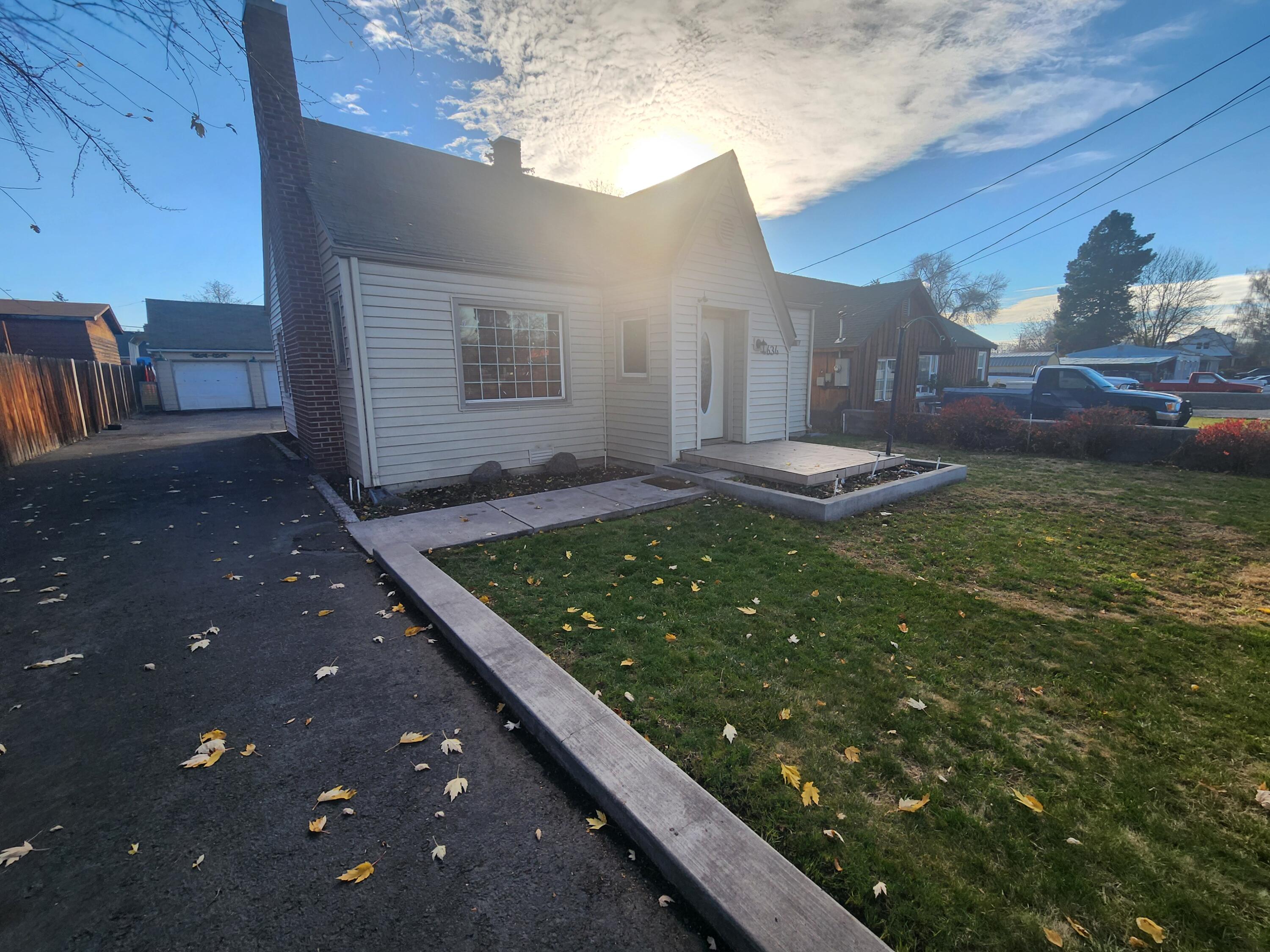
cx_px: 635
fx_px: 477
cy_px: 476
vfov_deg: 89.9
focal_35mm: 13
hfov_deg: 106.2
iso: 50
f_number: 2.2
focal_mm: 2.2
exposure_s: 1/912
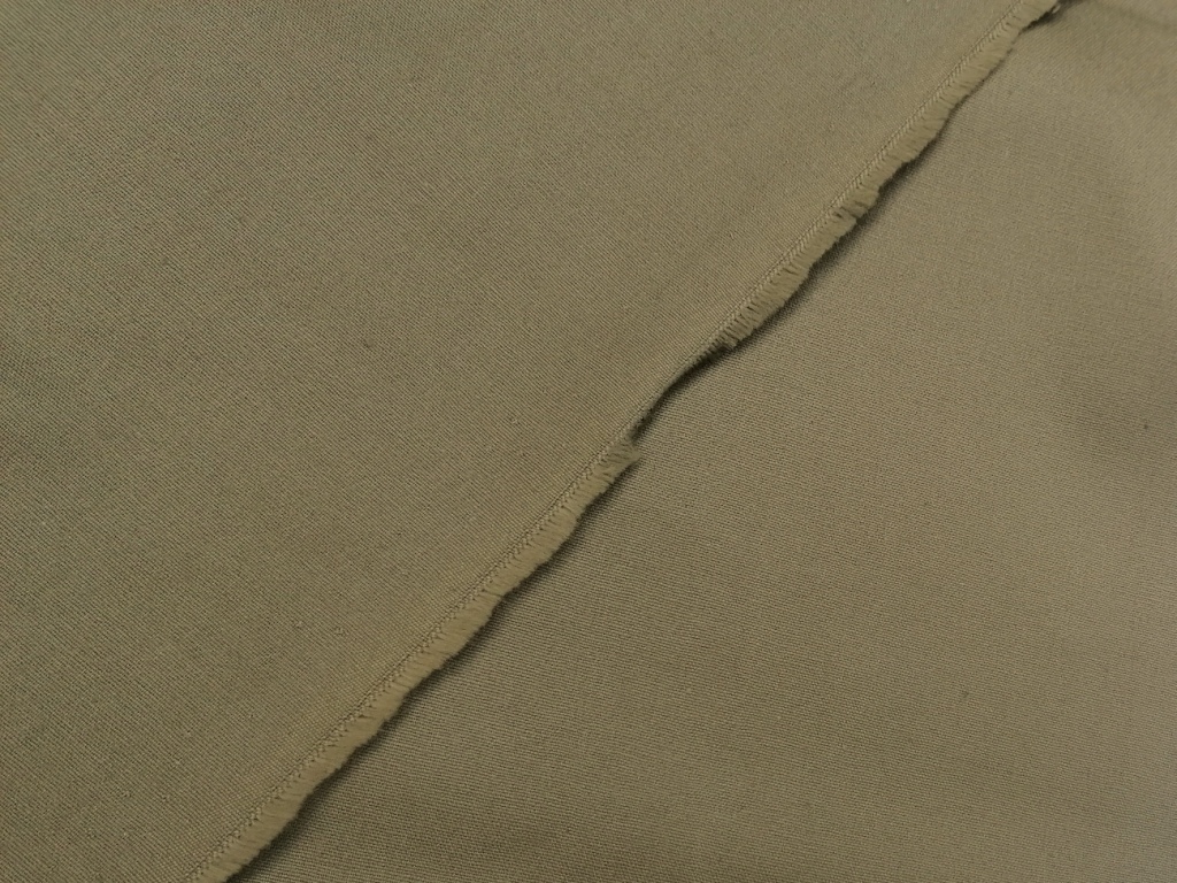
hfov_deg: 65.3
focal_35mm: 27
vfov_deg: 51.4
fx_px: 918
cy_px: 442
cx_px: 588
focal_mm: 4.75
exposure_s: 1/305
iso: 50
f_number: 1.8
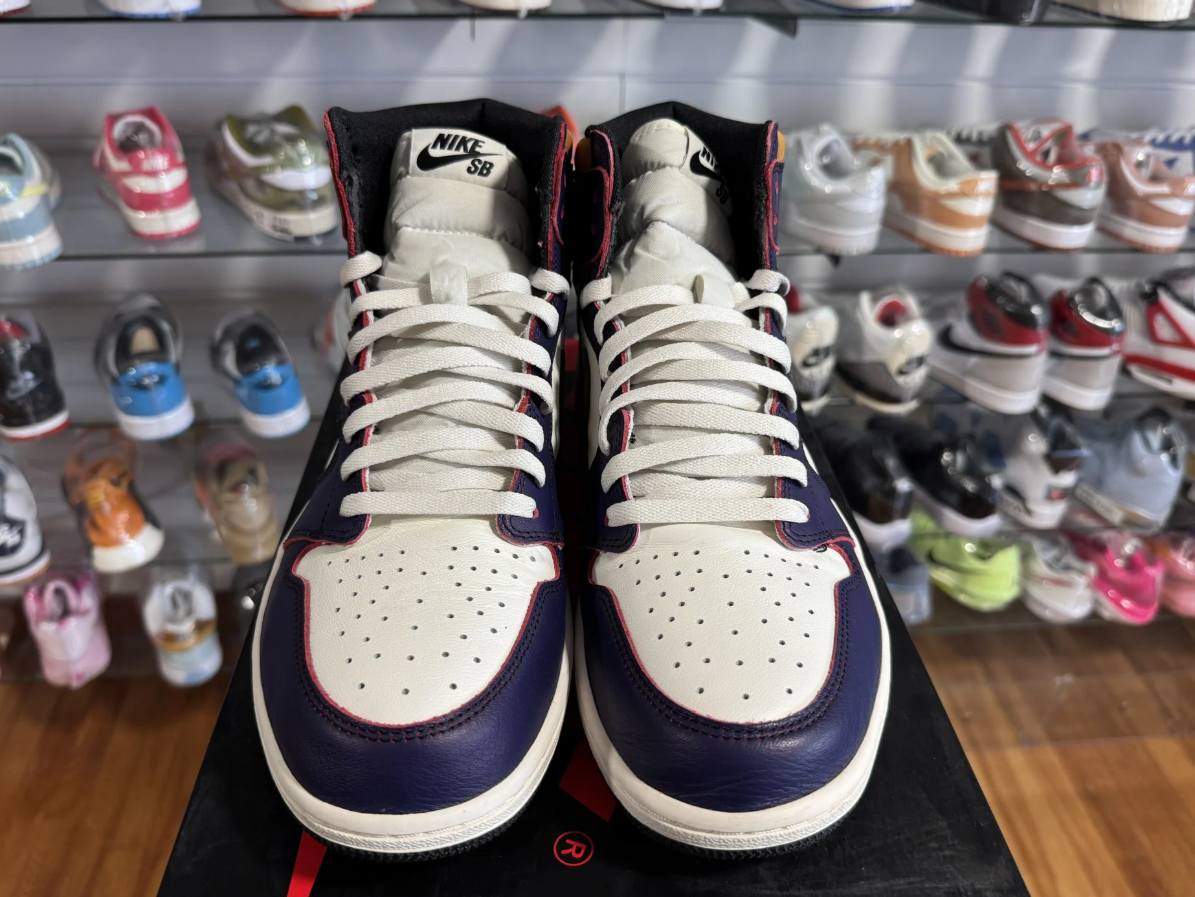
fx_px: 898
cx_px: 596
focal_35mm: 26
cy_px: 418
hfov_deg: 67.3
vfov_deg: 53.0
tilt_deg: -35.3
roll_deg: -1.2
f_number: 1.78
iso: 125
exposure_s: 1/60
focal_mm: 6.76
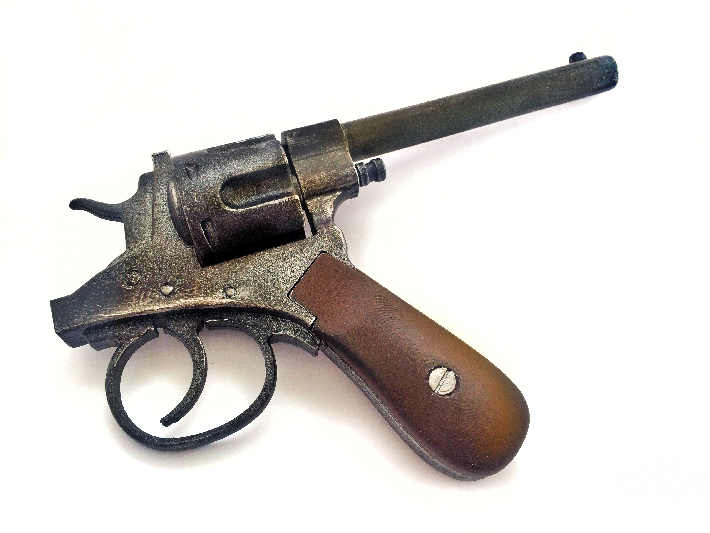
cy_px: 266
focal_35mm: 29
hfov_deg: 61.7
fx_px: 595
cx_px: 355
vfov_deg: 48.2
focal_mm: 4.15
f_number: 2.2
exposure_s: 1/273
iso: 32
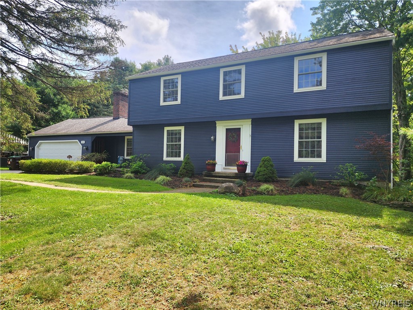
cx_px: 206
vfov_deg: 58.9
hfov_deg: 73.9
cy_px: 155
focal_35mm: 23
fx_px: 274
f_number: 1.8
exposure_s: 1/909
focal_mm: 6.4
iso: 12
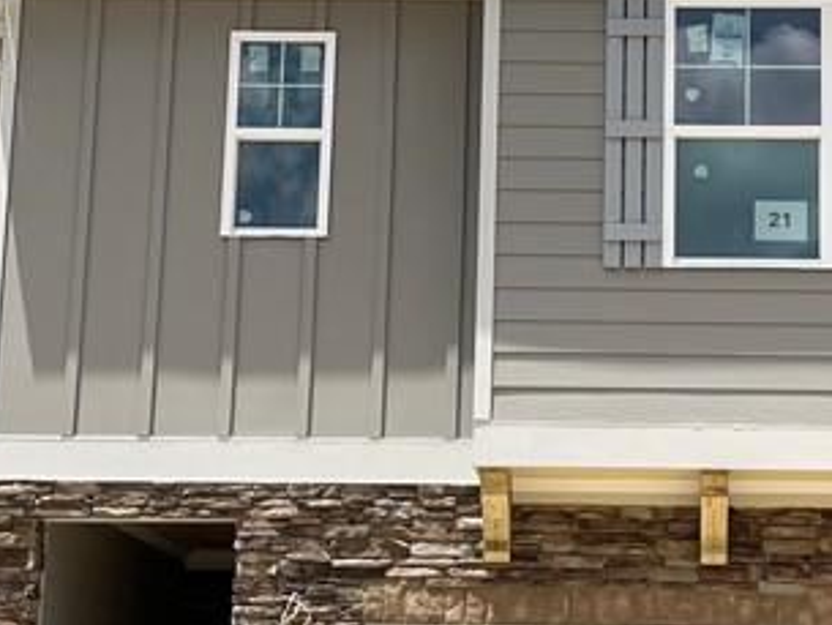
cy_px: 322
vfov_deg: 17.6
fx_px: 2020
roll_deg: -0.6
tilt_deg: +11.7
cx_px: 668
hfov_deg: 22.9
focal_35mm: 84
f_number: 1.6
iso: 32
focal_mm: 5.1
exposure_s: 1/3663
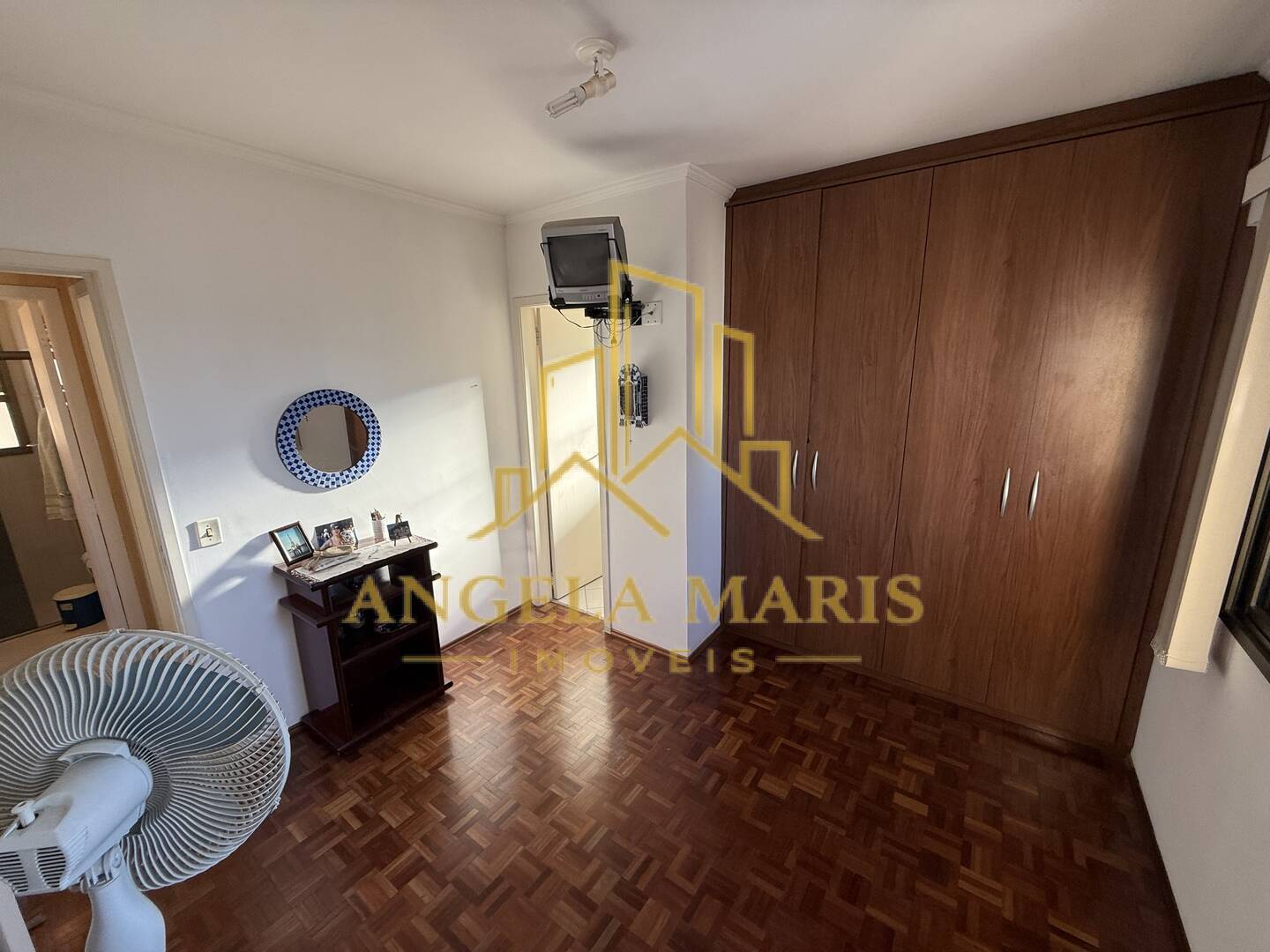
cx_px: 635
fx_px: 514
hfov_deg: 102.1
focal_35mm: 14
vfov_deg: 85.7
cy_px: 476
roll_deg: +1.6
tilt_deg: -11.5
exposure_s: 1/105
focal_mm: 2.22
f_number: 2.2
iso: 50
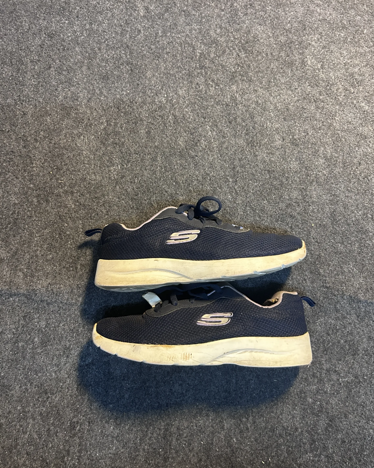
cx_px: 192
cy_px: 247
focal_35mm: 28
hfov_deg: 51.5
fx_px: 387
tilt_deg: -57.4
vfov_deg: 62.2
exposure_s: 1/50
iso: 500
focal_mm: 5.7
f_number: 1.5
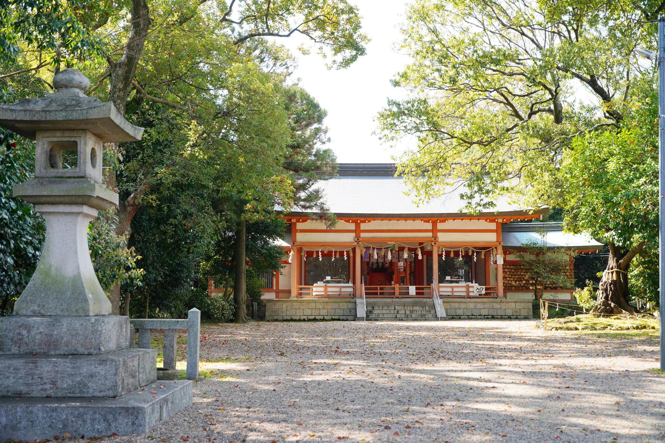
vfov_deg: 32.6
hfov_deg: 47.4
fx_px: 757
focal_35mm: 41
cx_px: 332
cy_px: 222
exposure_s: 1/100
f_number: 5
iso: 100
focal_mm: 41
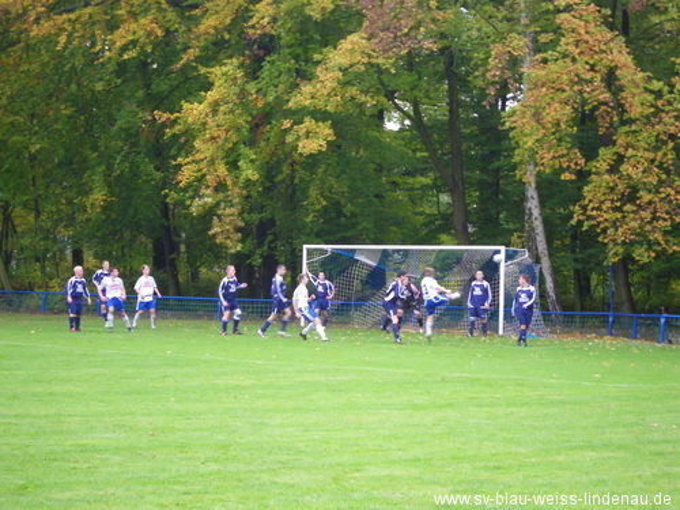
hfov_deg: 21.1
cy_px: 255
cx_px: 340
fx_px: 1827
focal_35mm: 93
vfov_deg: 15.9
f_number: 5.3
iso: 200
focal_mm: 16.5
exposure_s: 1/50
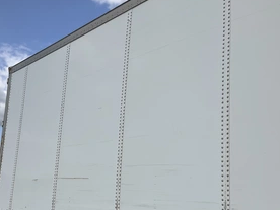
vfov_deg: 33.9
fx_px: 340
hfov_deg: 44.8
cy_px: 145
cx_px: 129
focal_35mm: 42
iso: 25
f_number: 1.8
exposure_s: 1/2227
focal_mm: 3
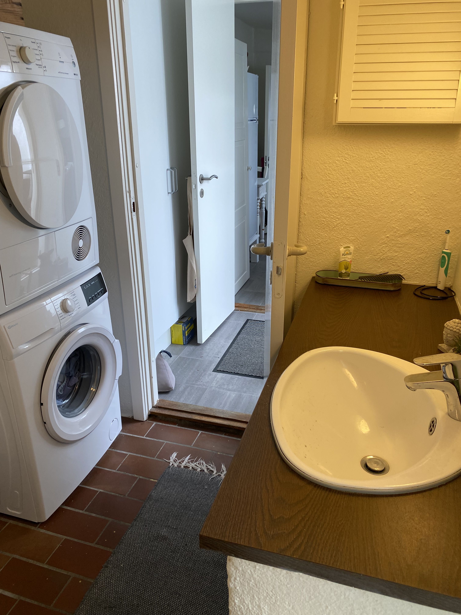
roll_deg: +2.0
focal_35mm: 26
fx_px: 462
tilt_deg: -21.4
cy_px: 308
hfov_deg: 53.1
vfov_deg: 67.3
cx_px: 230
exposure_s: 1/100
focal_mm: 4.25
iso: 64
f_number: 1.8
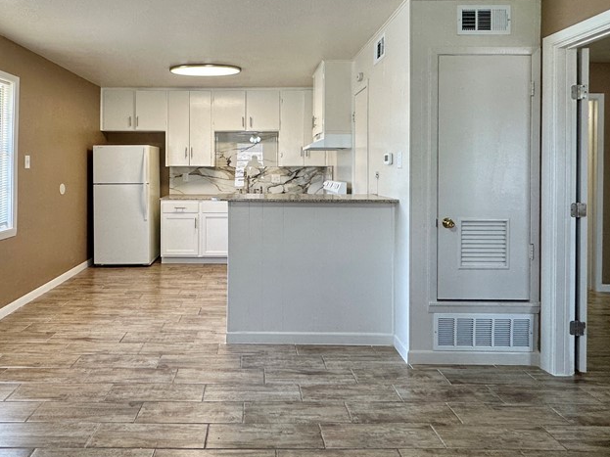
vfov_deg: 58.0
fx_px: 405
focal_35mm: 23
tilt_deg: +0.2
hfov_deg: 73.3
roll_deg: -0.4
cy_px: 165
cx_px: 249
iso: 125
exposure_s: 1/120
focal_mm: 2.22
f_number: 2.2
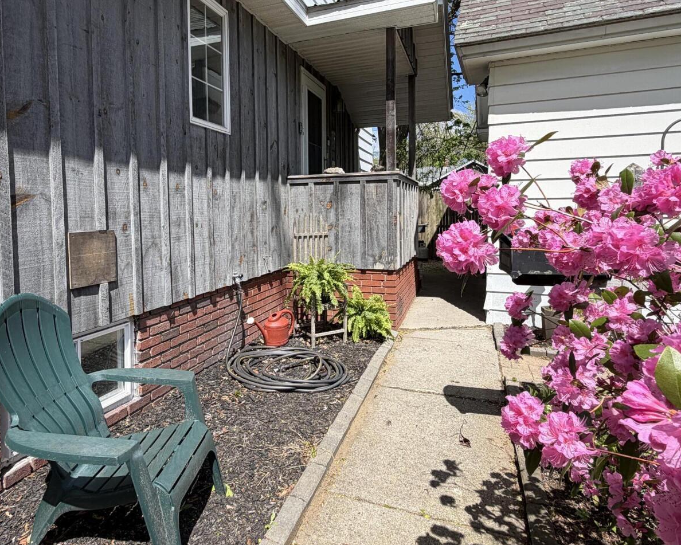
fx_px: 464
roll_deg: +1.1
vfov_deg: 60.6
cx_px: 280
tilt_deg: -2.7
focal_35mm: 23
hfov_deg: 72.0
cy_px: 233
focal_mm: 2.22
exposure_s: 1/770
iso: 25
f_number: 2.2
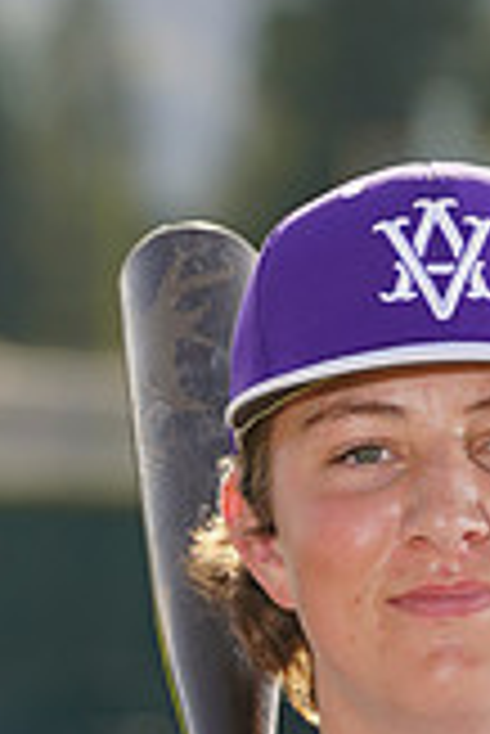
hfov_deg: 1.7
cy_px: 968
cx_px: 362
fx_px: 16623
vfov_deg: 2.5
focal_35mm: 816
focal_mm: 229
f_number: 8
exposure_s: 1/250
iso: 100
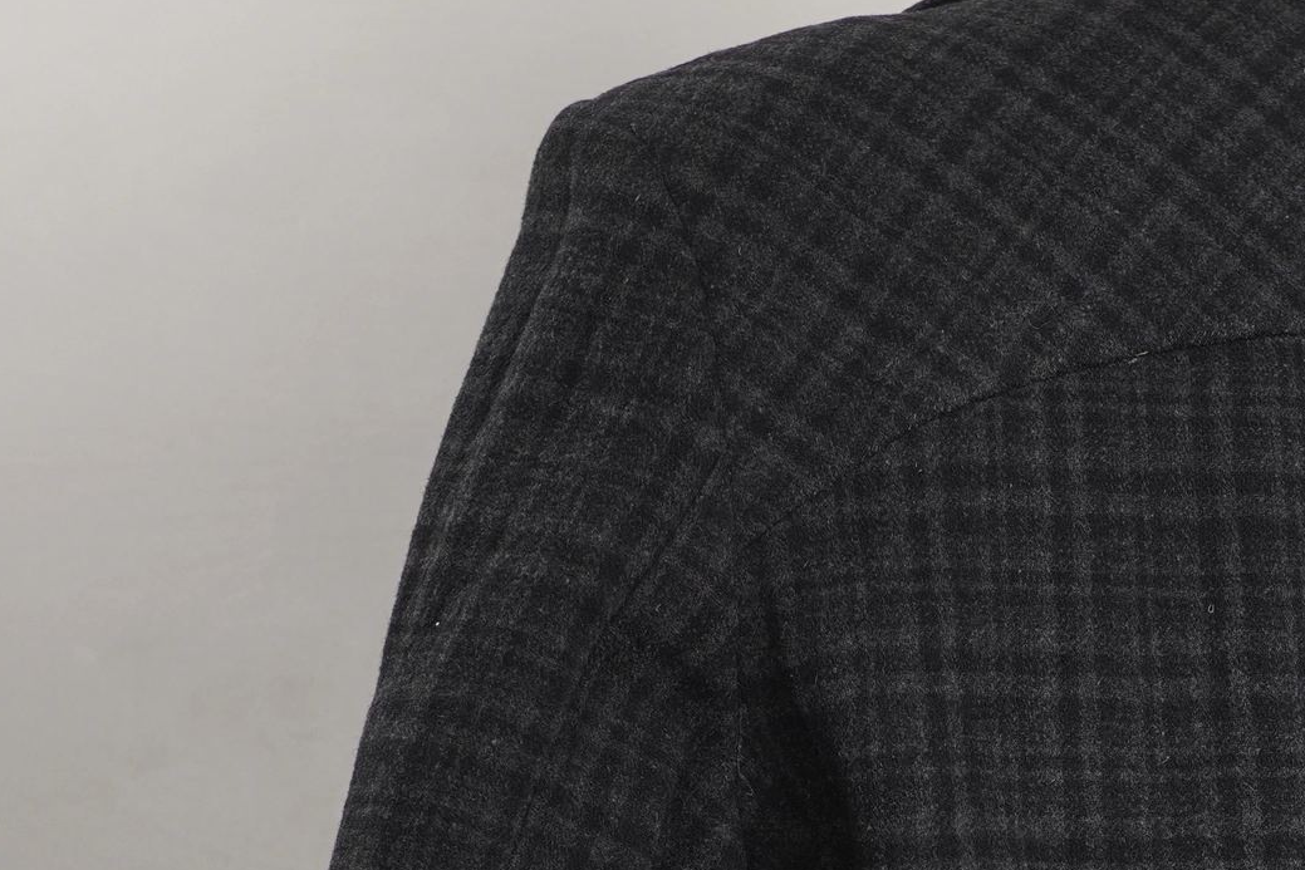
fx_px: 4822
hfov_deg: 15.2
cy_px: 1420
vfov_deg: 9.9
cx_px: 1173
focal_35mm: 133
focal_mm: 32
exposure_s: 1/30
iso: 200
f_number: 3.5
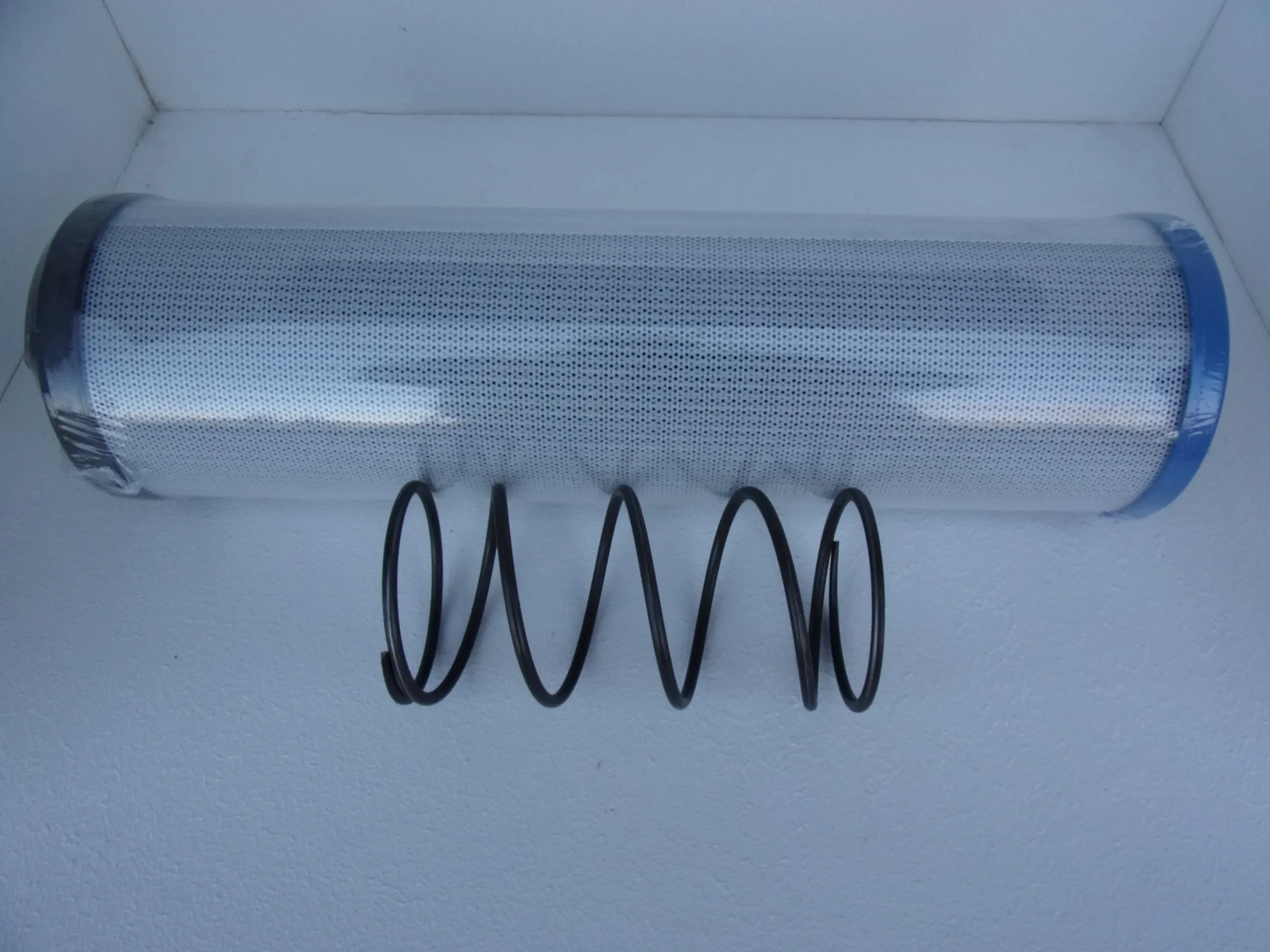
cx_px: 635
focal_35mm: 24
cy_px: 476
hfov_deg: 71.6
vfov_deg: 56.8
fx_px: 881
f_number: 3.3
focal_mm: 4.3
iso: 80
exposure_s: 1/140
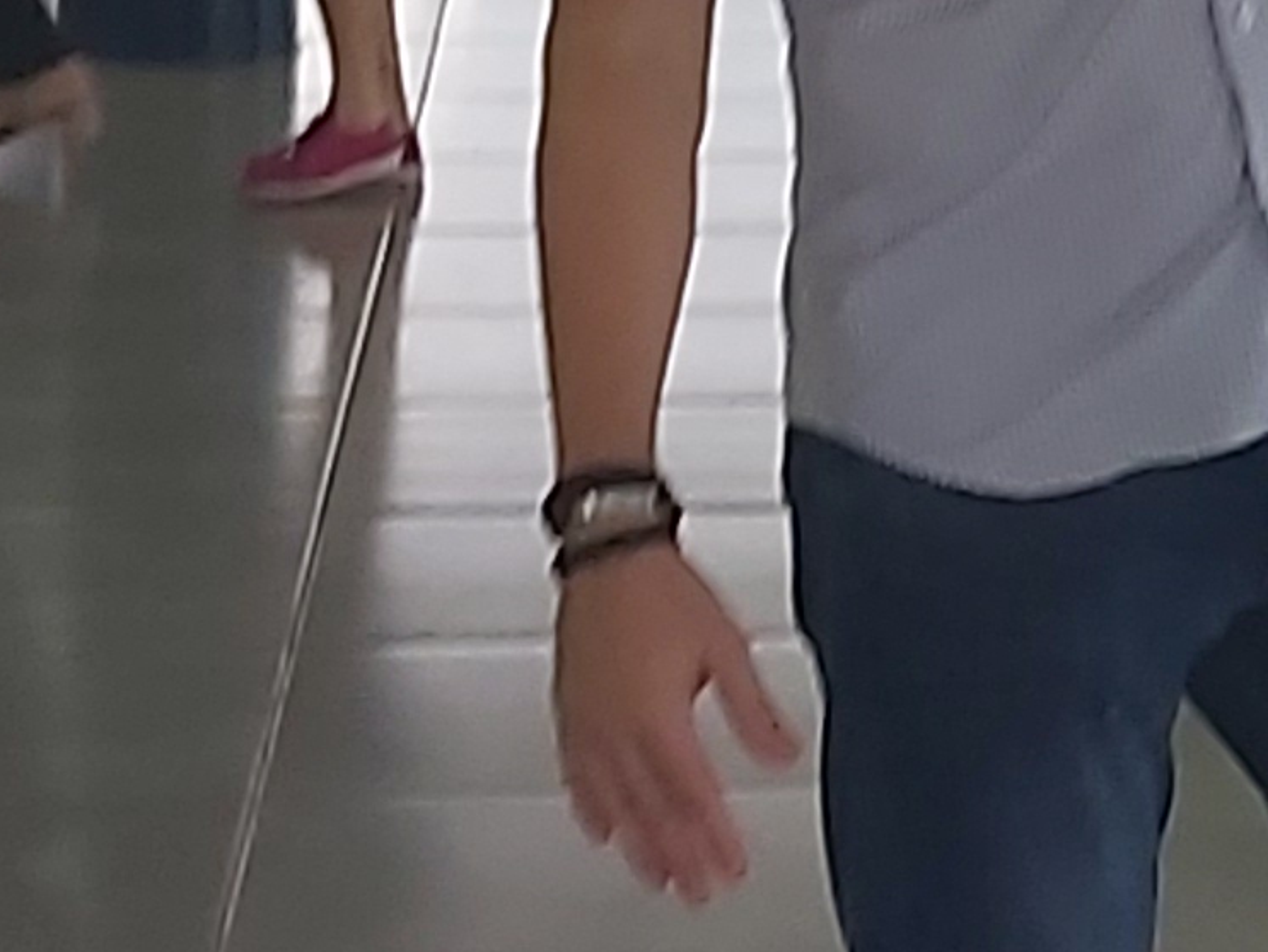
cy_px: -154
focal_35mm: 141
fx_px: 5167
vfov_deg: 10.4
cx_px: 1541
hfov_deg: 13.6
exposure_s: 1/60
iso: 125
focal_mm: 3.92
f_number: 1.7
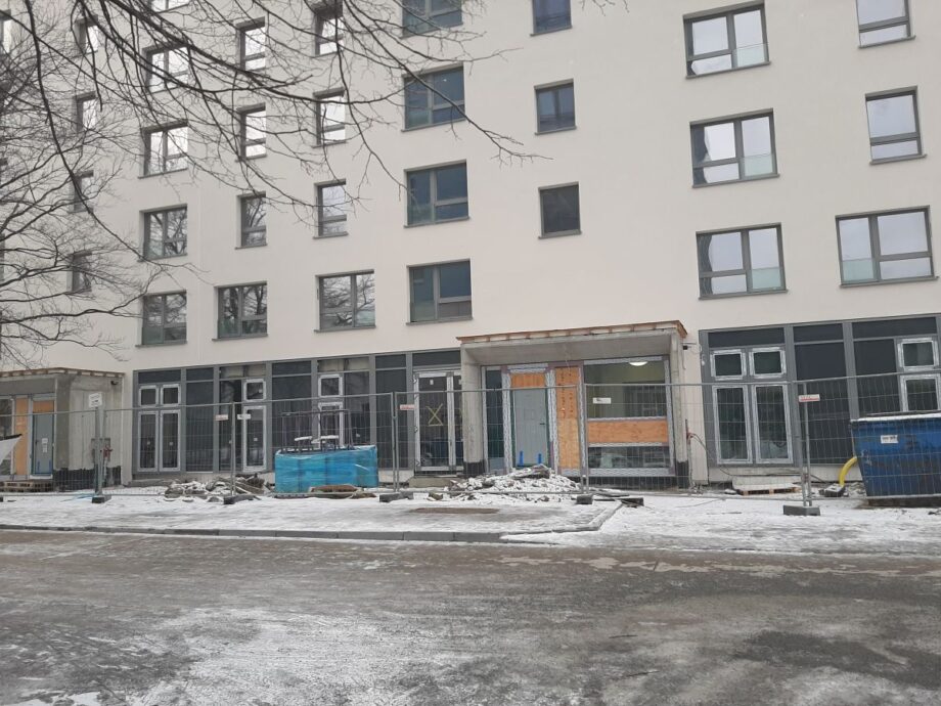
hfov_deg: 67.3
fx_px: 707
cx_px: 470
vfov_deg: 53.1
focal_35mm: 26
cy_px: 353
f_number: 1.7
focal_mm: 3.93
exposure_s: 1/520
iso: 40
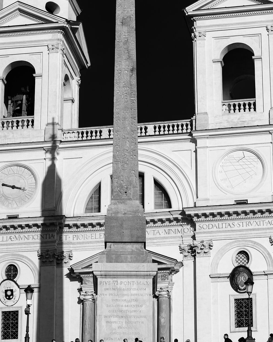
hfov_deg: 9.5
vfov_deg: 11.9
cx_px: 141
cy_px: 196
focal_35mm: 162
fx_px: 1637
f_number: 4.5
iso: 125
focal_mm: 90
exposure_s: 1/2000
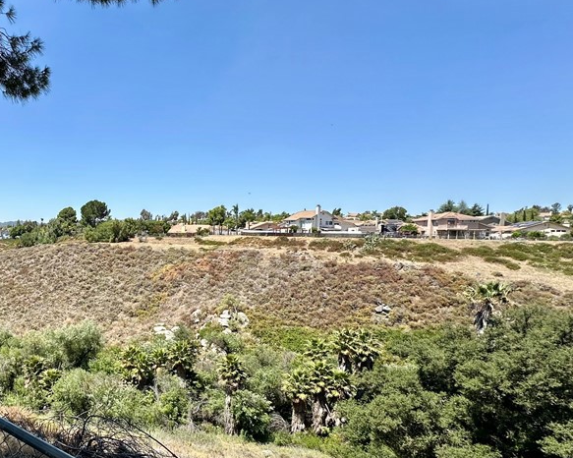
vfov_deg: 58.6
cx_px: 86
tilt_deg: -2.9
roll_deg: -4.1
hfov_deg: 62.1
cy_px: 257
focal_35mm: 24
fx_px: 407
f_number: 2.2
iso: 50
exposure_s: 1/1473
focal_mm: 2.22
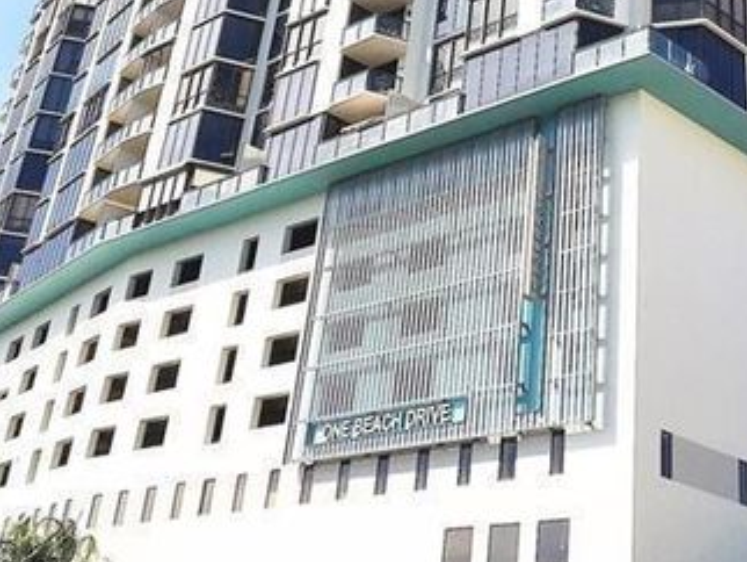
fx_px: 1296
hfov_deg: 31.9
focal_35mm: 60
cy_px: -92
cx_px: 503
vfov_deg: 22.7
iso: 25
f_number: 2.2
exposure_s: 1/2747
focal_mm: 4.15
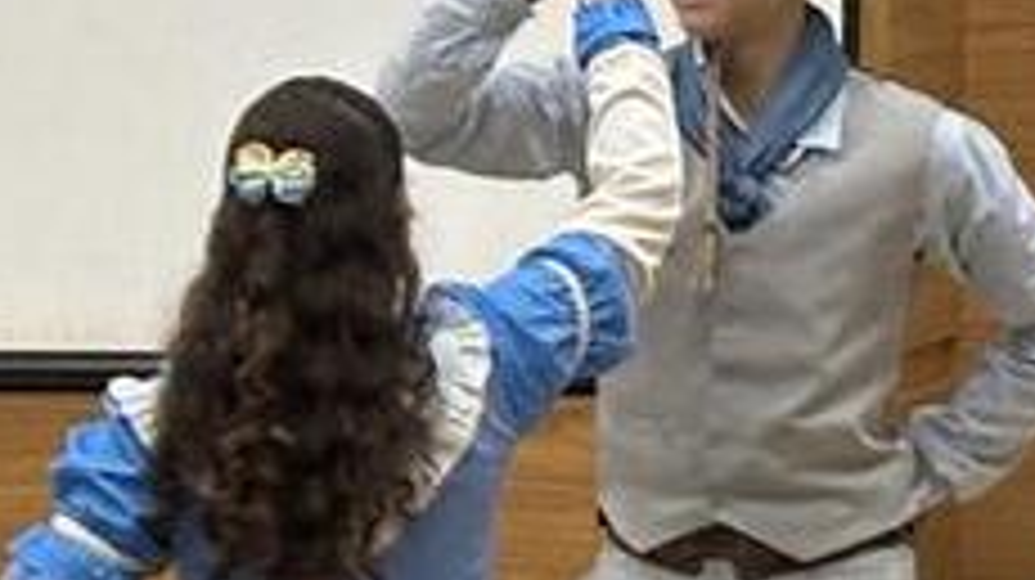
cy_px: 710
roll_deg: +0.3
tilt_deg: -5.1
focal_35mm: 296
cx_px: -166
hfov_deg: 7.2
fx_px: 8118
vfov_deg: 4.1
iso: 125
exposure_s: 1/60
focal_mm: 5.96
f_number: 1.6
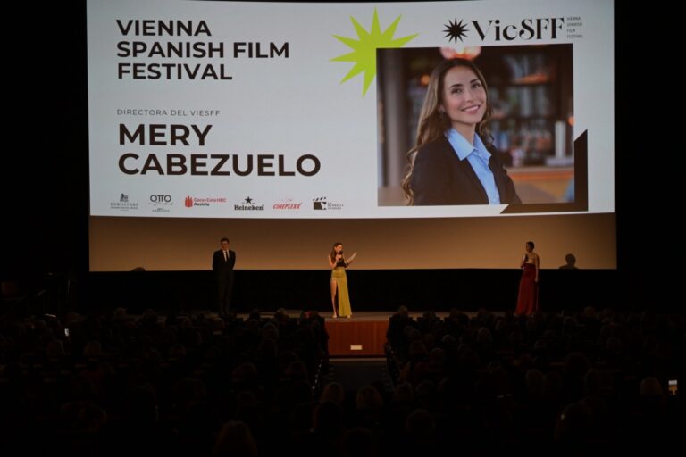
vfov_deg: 19.5
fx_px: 1334
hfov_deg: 28.8
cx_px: 343
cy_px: 228
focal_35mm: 70
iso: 1600
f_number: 4
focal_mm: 70
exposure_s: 1/125
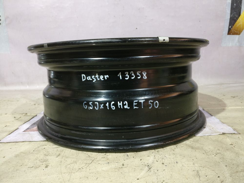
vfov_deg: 49.7
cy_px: 92
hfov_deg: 63.4
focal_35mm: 28
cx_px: 122
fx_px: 197
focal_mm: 4.26
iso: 640
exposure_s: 1/17
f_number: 2
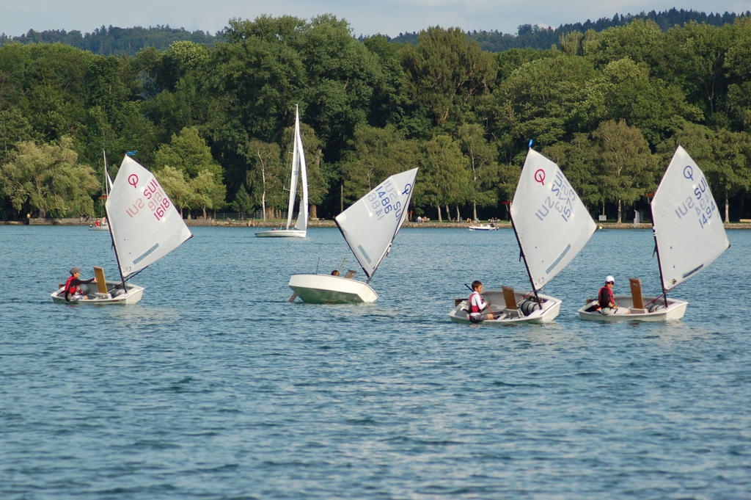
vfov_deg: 6.3
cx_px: 376
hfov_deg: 9.5
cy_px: 250
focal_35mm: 218
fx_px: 4534
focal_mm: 145
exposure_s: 1/2000
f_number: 5.6
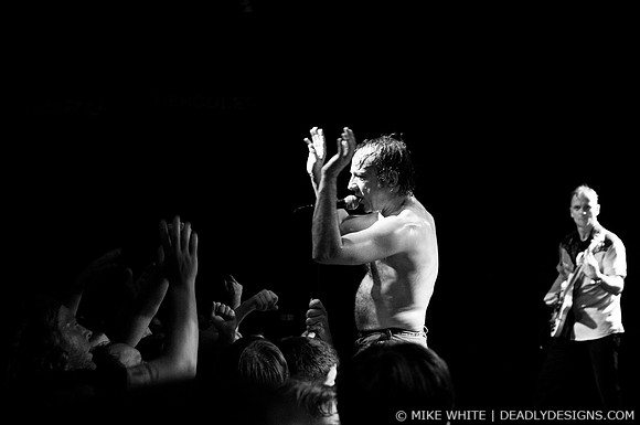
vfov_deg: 29.8
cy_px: 212
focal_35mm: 45
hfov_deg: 43.7
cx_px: 320
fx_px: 799
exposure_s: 1/125
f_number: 3.2
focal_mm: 30
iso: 1000
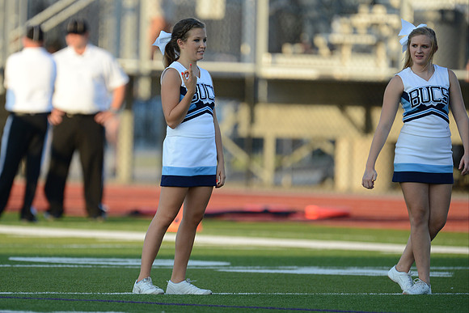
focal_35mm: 550
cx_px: 234
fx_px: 7167
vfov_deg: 2.5
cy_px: 156
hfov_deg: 3.7
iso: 800
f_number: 4
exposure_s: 1/2000
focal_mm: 550
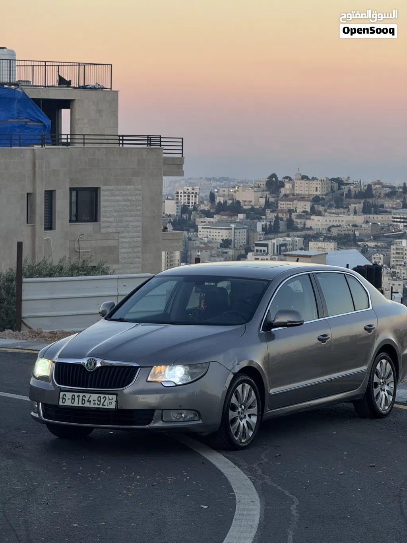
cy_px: 272
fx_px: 1881
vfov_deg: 16.4
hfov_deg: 12.3
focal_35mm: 120
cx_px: 204
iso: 50
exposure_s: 1/127
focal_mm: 15.66
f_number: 2.8
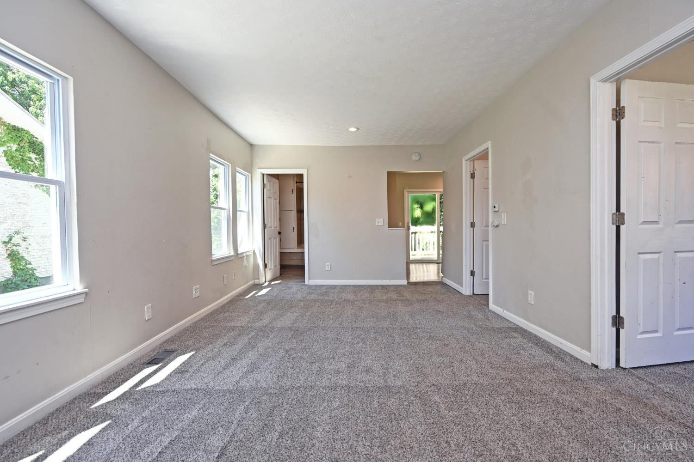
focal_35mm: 16
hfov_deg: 98.5
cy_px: 231
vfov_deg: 75.5
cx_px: 347
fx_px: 299
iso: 200
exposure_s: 1/80
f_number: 4.5
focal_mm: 15.5
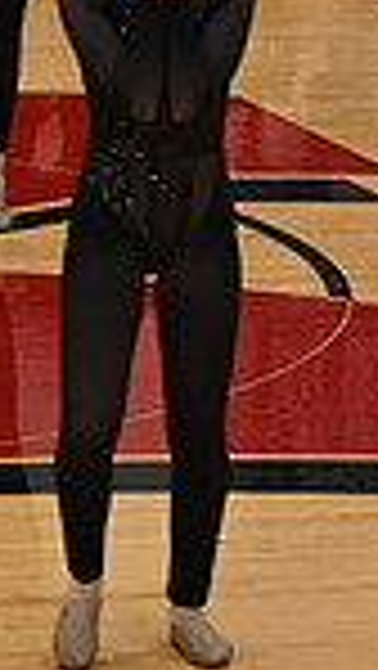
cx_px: -738
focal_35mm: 428
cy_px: 34
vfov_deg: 5.0
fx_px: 7613
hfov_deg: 2.8
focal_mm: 70
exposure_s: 1/400
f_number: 4
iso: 3200
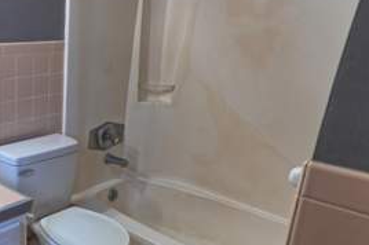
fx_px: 440
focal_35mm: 43
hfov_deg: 43.0
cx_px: 63
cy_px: 156
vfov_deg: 31.0
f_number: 10
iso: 100
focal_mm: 16
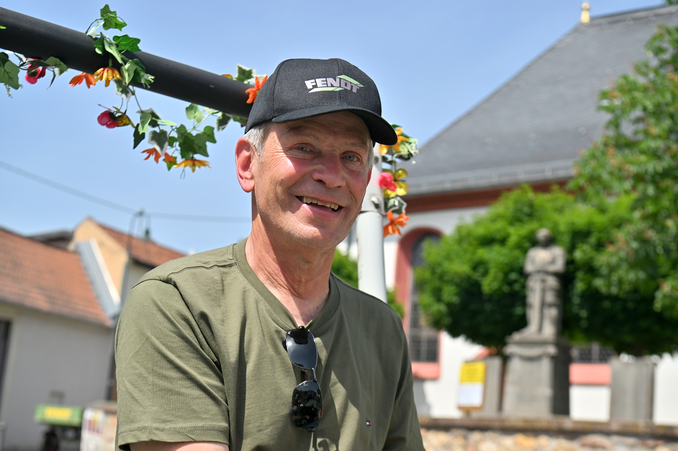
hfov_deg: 38.2
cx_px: 339
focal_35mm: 52
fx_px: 979
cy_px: 226
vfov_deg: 26.0
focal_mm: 52
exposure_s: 1/2500
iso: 320
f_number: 7.1
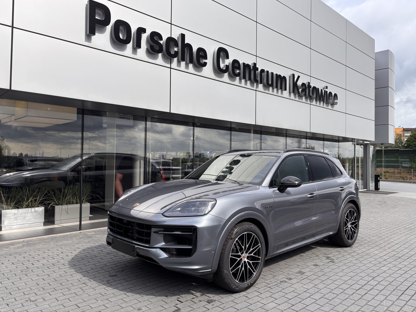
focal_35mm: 27
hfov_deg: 65.3
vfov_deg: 51.3
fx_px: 324
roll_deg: -0.4
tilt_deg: +2.1
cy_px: 151
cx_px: 215
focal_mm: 5.96
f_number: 1.6
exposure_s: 1/2193
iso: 50
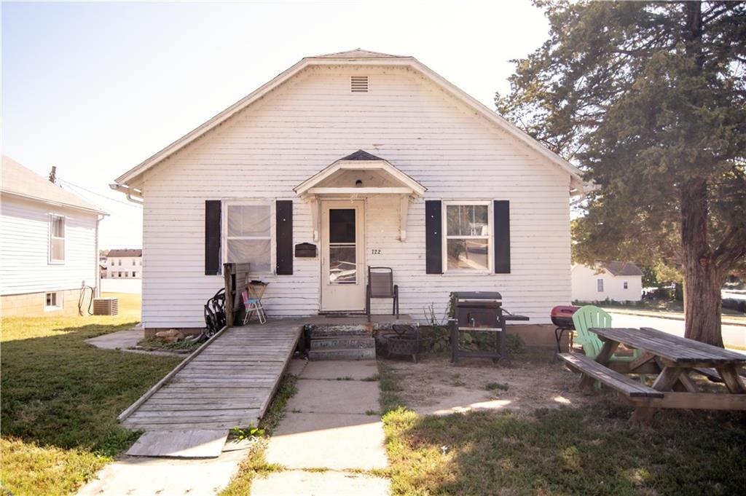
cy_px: 248
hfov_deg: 73.8
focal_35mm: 24
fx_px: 497
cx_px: 373
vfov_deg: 53.1
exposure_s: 1/1600
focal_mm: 24
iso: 100
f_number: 3.5
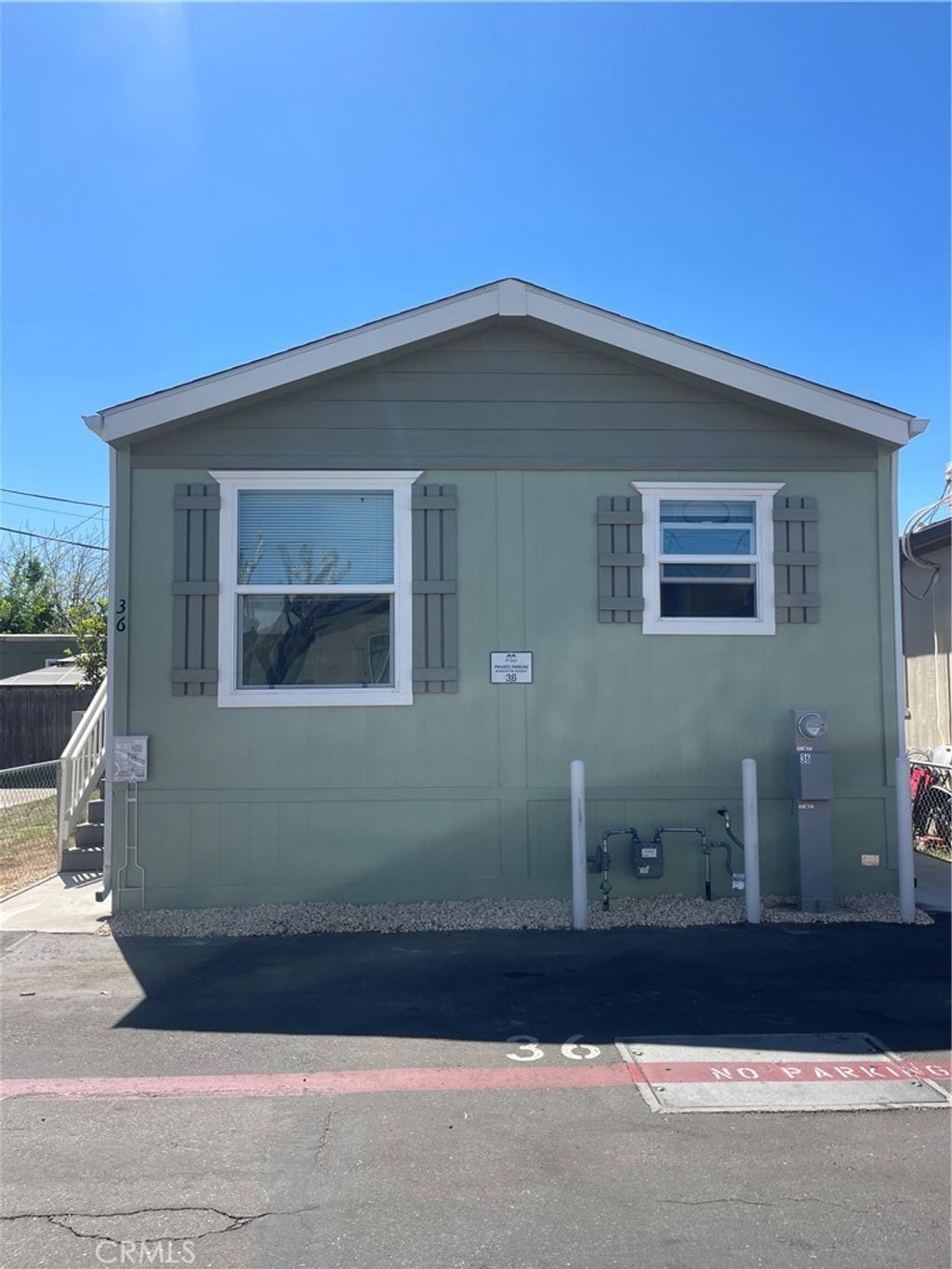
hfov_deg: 53.1
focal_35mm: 26
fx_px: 953
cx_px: 476
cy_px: 634
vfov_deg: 67.3
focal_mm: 5.1
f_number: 1.6
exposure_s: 1/2717
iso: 32
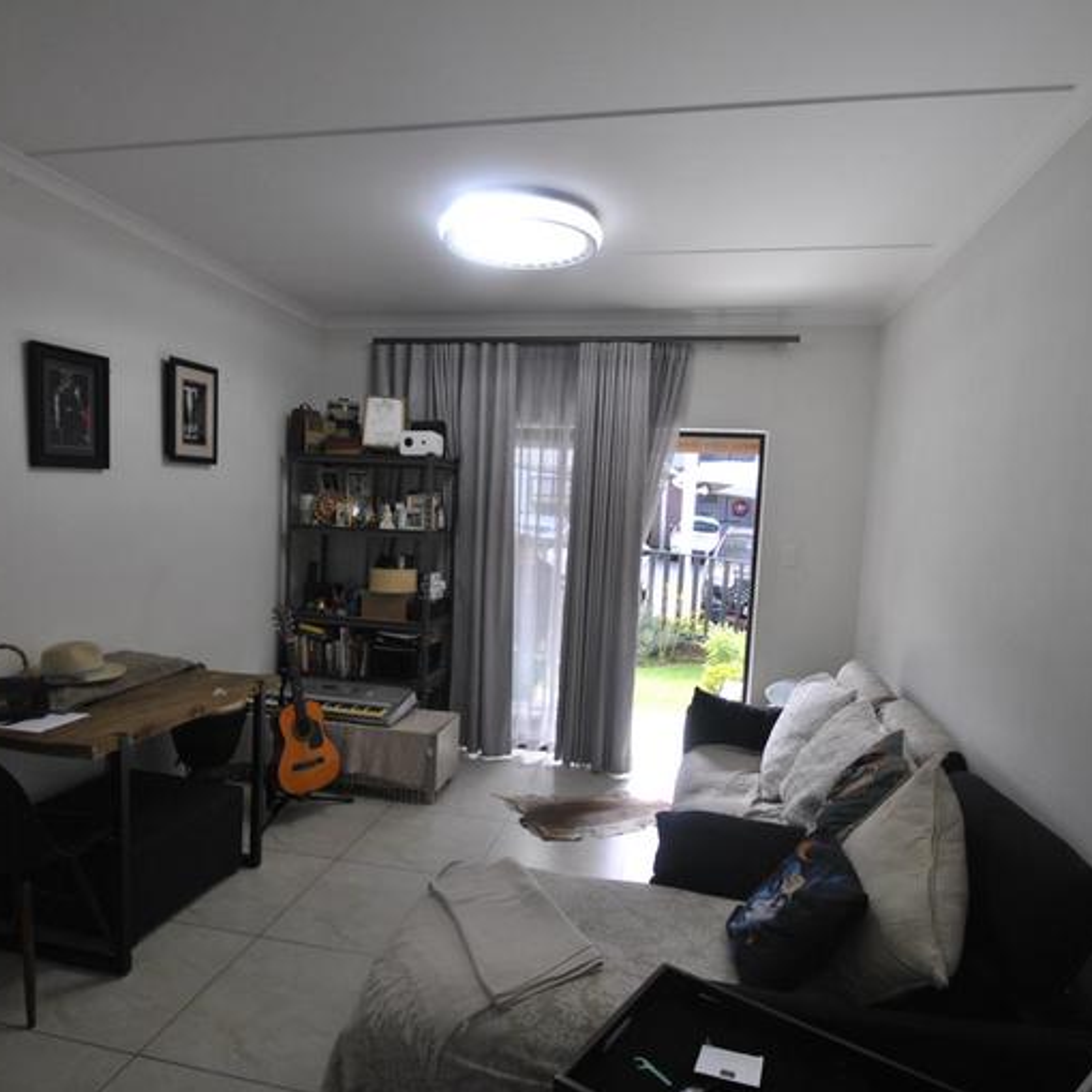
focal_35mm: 20
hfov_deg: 74.8
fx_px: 714
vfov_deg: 74.8
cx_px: 555
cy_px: 556
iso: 200
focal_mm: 10
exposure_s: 1/80
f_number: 4.5
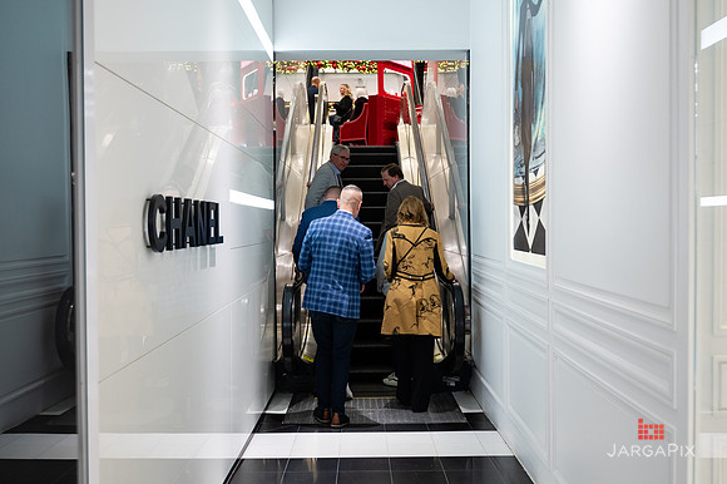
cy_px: 239
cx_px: 366
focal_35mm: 39
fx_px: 794
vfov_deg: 33.9
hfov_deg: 49.2
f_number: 3.2
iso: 1000
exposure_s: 1/160
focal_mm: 31.5
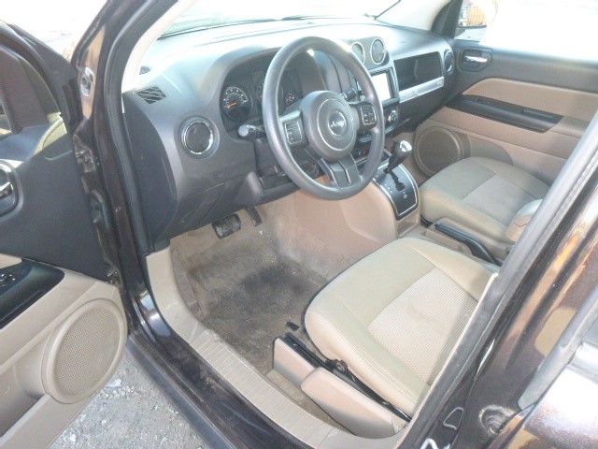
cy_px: 224
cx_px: 299
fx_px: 432
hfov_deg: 69.4
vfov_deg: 54.9
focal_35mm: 25
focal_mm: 4.5
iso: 400
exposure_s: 1/60
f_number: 3.9
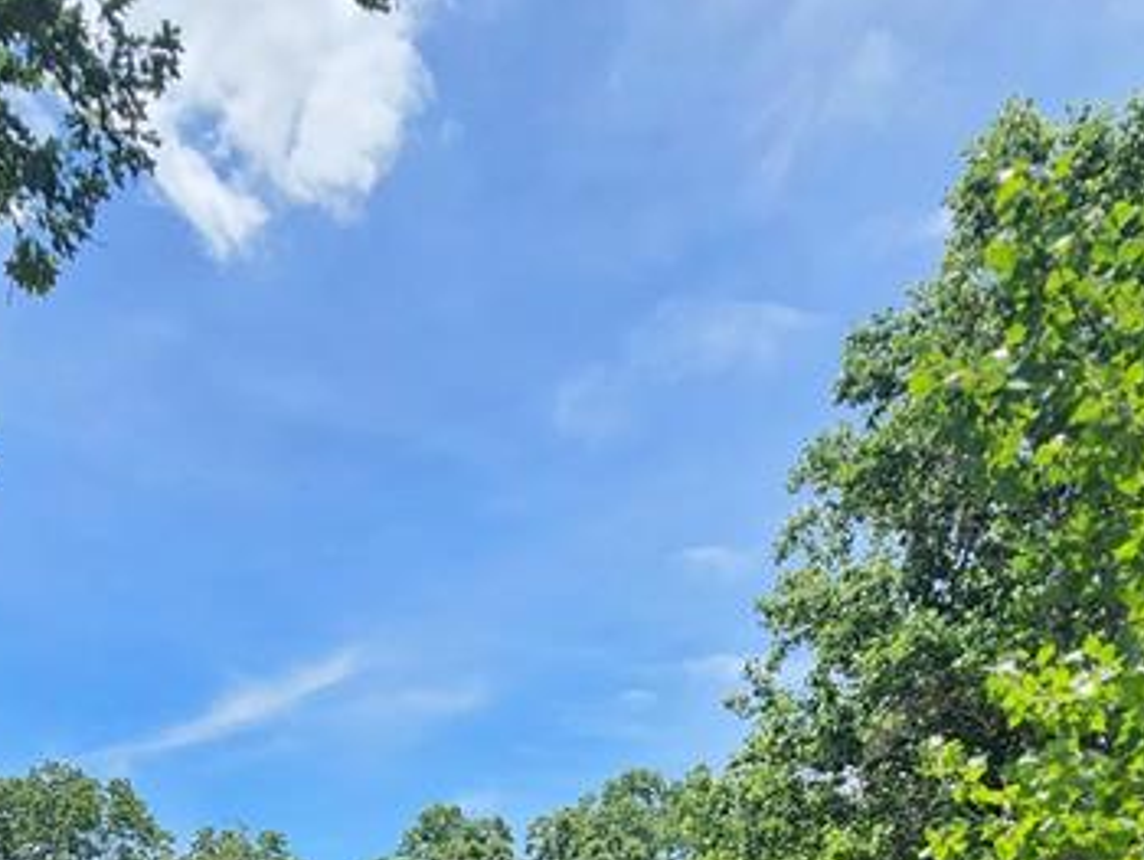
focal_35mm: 38
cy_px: 1197
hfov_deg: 48.4
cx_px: 422
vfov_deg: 28.6
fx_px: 1257
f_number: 2.2
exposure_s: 1/1550
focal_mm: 2.2
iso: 50
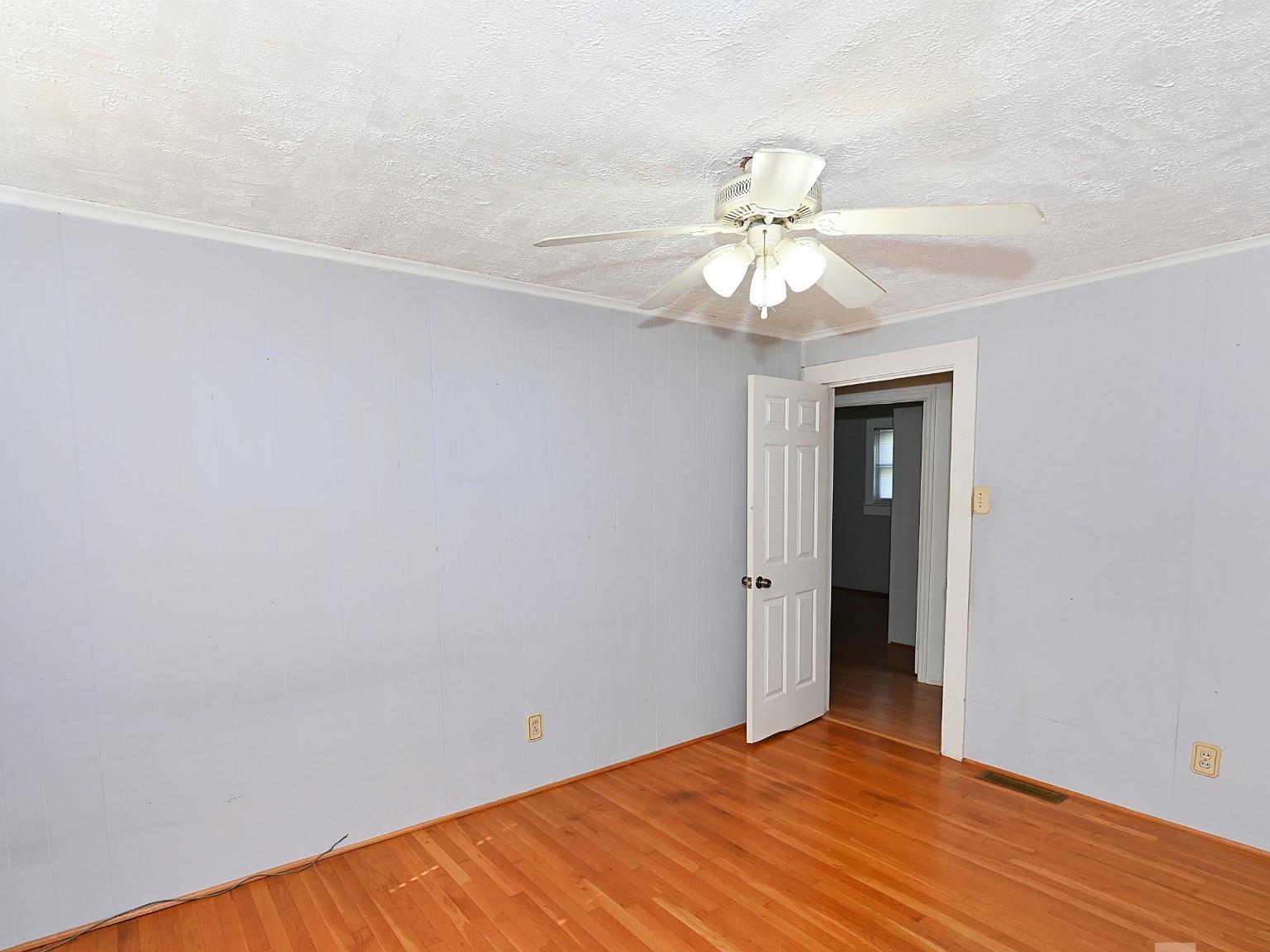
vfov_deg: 71.2
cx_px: 570
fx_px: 660
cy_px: 540
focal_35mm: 18
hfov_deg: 87.5
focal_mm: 14
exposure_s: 1/60
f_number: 4
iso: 220
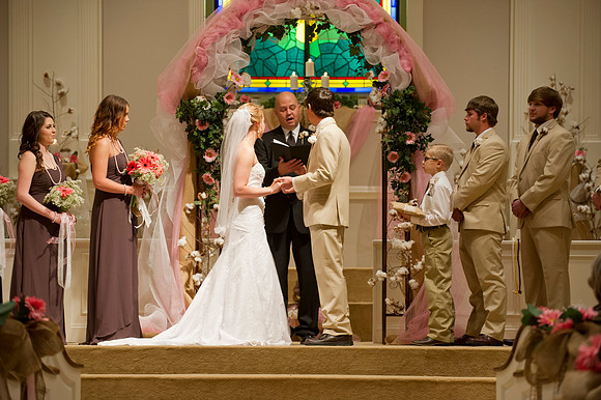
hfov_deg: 15.2
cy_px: 200
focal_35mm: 135
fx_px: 2252
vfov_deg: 10.1
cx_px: 300
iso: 1600
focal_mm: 135
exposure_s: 1/125
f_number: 3.5
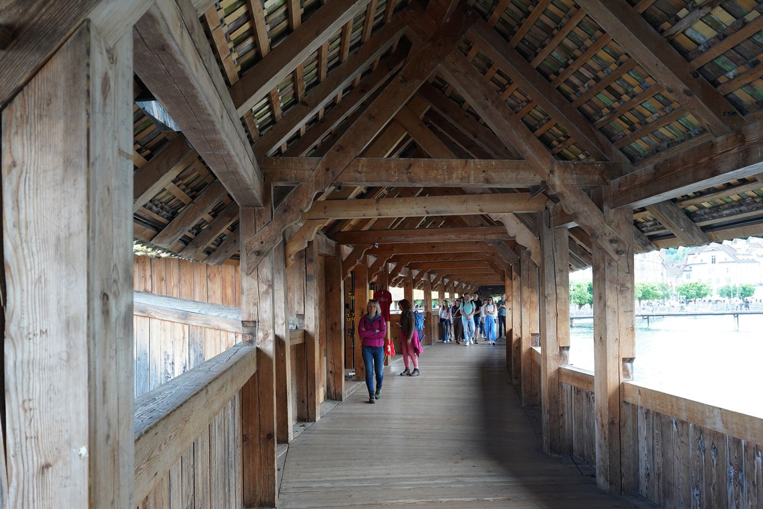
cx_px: 350
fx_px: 636
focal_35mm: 30
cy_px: 287
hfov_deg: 61.8
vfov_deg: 43.5
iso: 800
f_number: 6.3
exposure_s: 1/100
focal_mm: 24
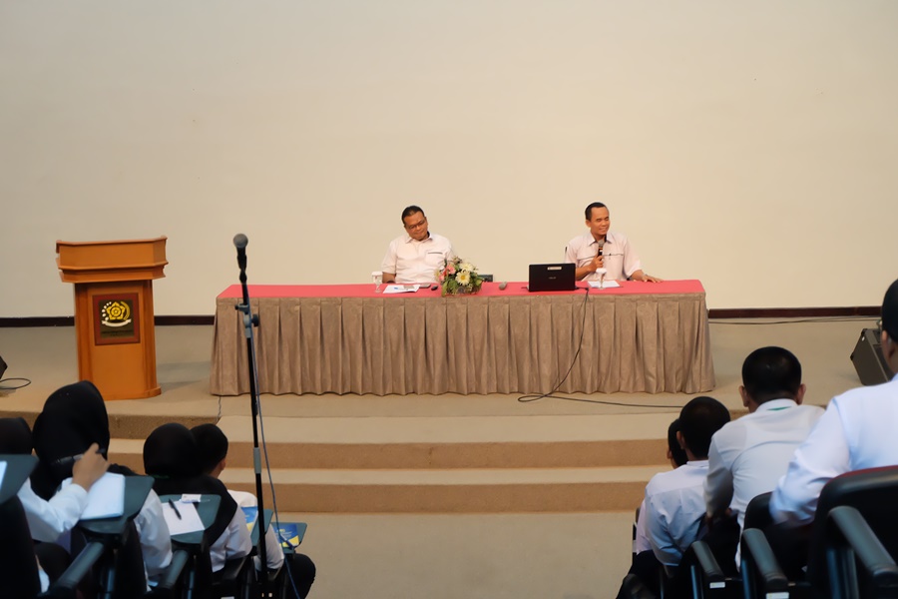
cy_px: 300
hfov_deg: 27.0
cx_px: 449
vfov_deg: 18.2
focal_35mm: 75
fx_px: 1871
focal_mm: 50
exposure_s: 1/12
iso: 3200
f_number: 5.6
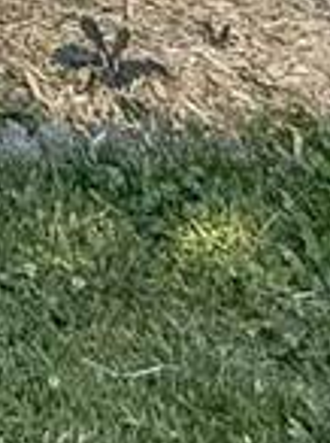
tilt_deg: +3.5
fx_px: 1568
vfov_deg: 10.8
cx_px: -781
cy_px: -880
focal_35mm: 123
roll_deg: -1.0
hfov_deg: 8.8
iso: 50
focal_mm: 2.22
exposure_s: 1/306
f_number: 2.2
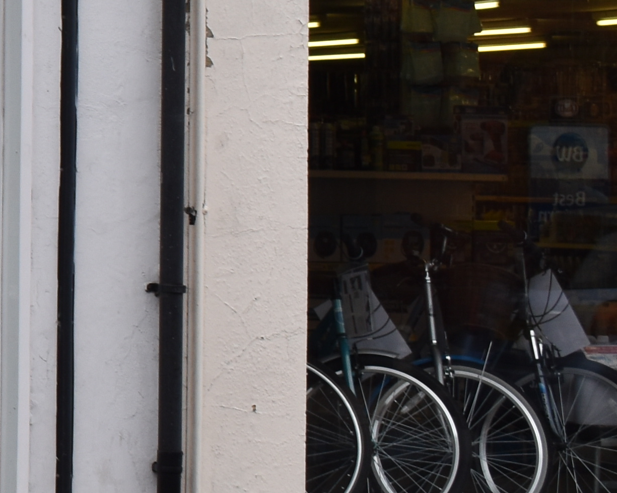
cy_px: -44
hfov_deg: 9.1
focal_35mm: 193
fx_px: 3524
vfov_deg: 8.0
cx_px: -827
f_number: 8
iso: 200
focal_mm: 28
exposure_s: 1/250
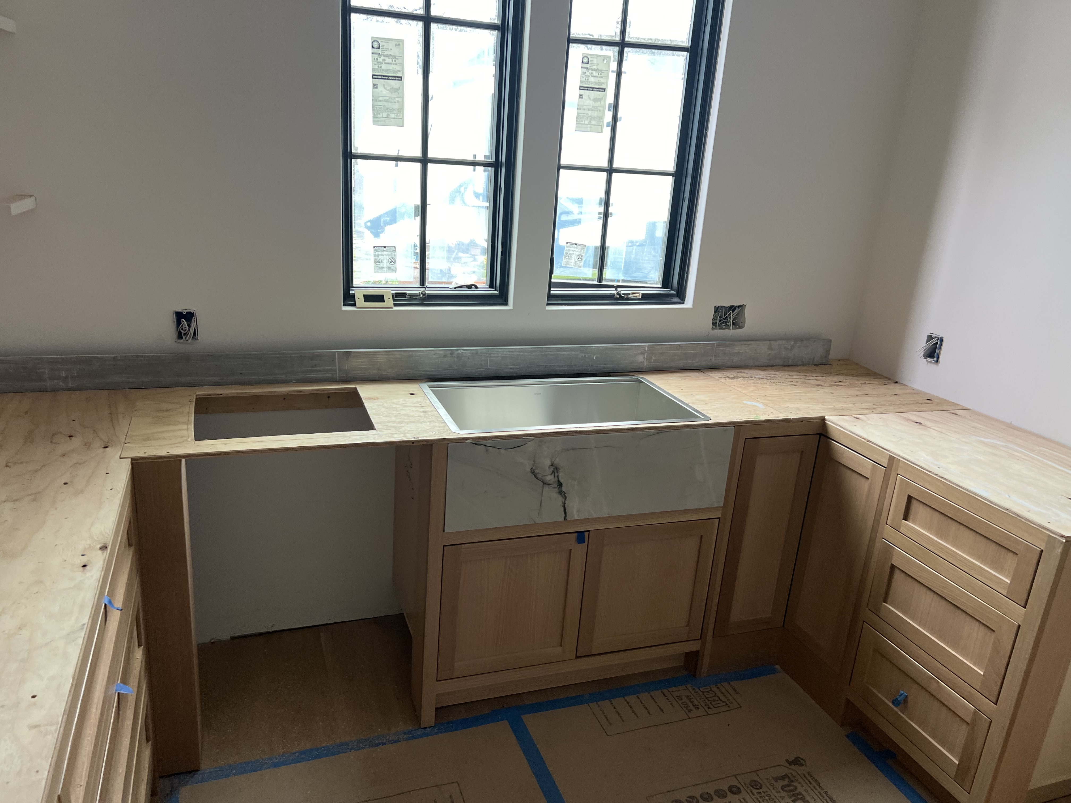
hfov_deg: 67.3
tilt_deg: -18.4
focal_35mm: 26
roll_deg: -3.8
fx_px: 804
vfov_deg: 53.1
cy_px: 402
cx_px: 536
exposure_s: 1/108
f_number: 1.5
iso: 125
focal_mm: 5.7
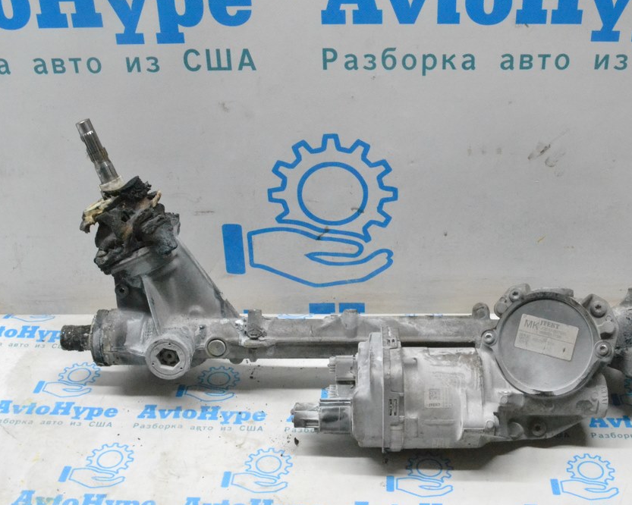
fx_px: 842
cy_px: 250
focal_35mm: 45
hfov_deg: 41.0
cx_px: 382
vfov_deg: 33.4
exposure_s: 1/50
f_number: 18
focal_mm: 26
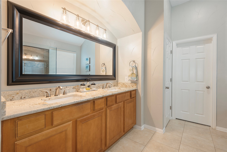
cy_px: 76
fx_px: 101
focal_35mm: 16
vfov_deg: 73.8
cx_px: 114
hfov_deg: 96.7
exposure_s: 1/3
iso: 100
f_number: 7.1
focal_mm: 16
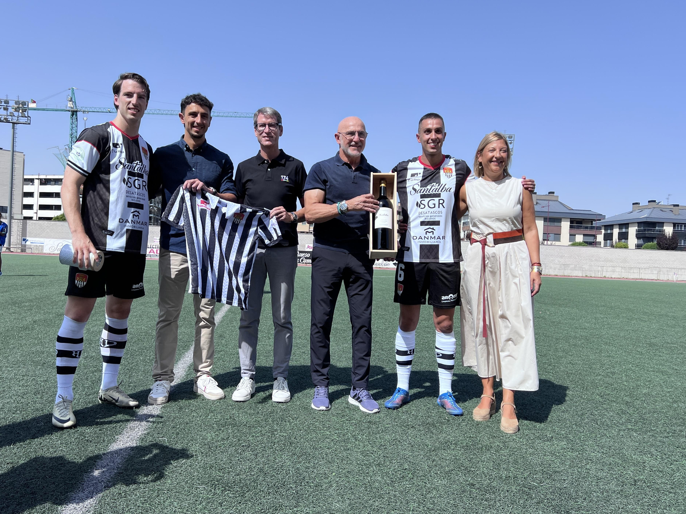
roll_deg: -3.2
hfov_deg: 63.4
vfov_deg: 49.8
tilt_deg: -0.9
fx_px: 555
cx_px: 324
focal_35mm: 28
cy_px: 256
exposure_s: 1/4630
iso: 50
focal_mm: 5.7
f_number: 1.5
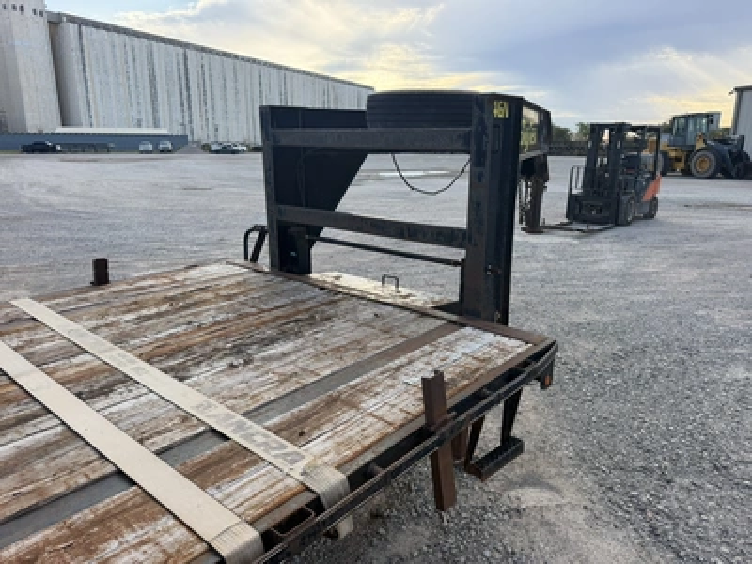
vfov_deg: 56.8
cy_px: 282
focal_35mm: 24
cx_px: 376
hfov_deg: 71.6
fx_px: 521
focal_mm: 6.76
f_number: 1.78
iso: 100
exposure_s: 1/2000
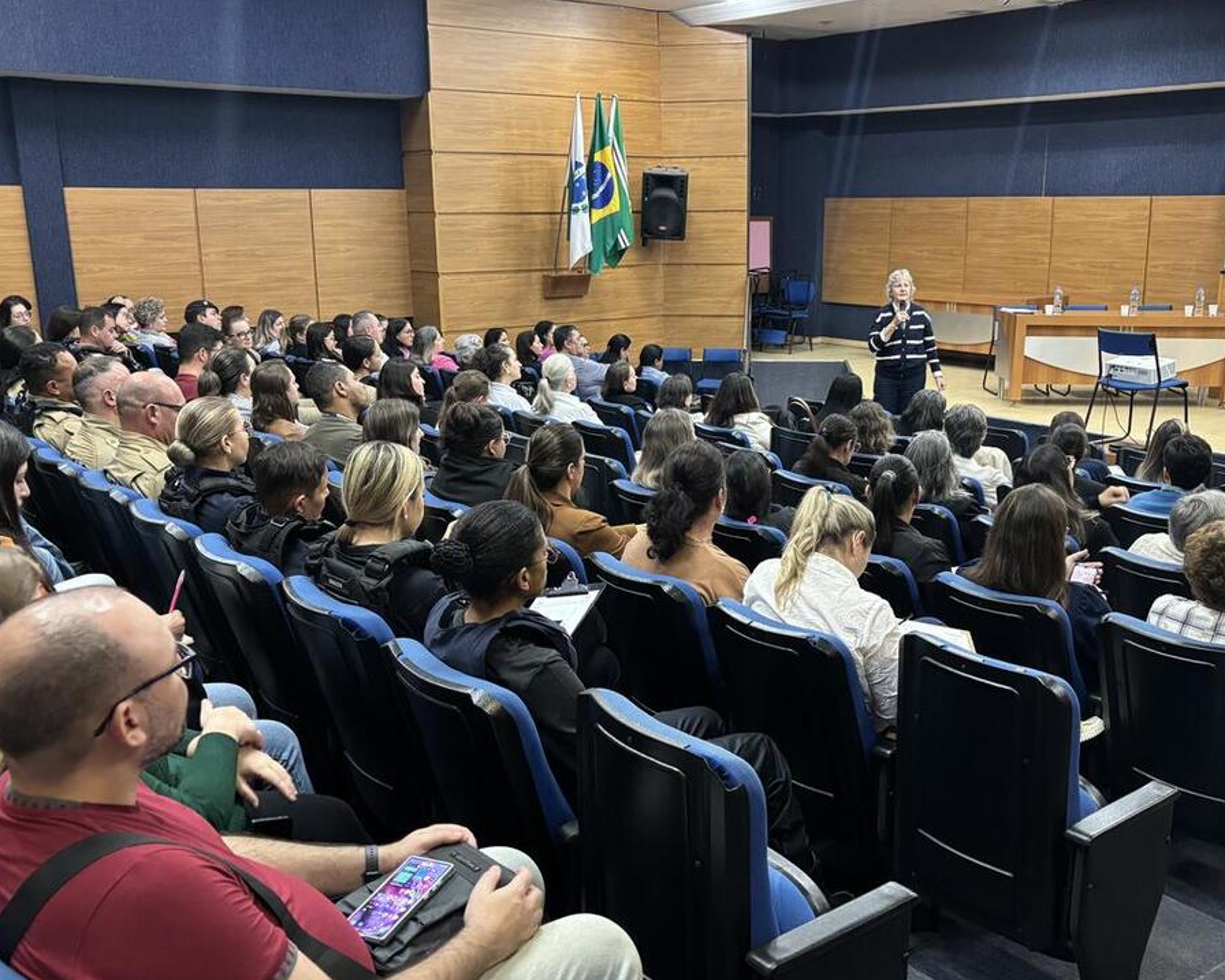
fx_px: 1233
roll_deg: +0.4
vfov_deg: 43.4
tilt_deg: -13.4
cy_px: 513
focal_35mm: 34
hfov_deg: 52.8
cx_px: 671
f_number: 1.6
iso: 400
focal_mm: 5.96
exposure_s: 1/40
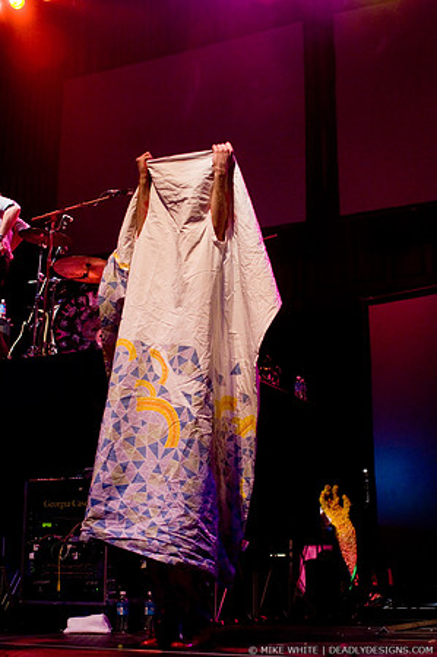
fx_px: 958
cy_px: 328
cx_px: 218
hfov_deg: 25.7
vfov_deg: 37.9
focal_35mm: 52
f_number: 2.8
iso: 640
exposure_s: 1/250
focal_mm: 35
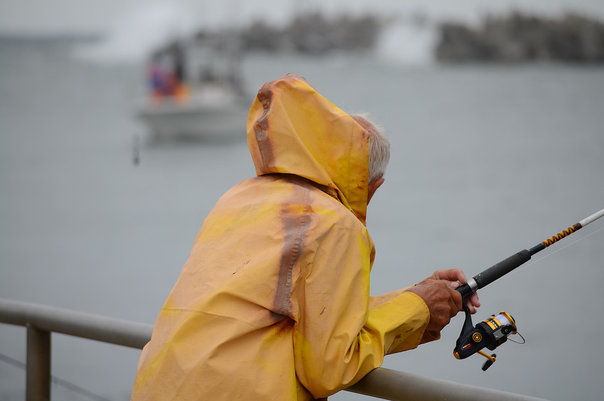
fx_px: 5024
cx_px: 302
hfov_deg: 6.9
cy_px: 200
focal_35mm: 300
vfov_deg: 4.6
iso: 100
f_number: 5
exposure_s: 1/500
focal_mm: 200
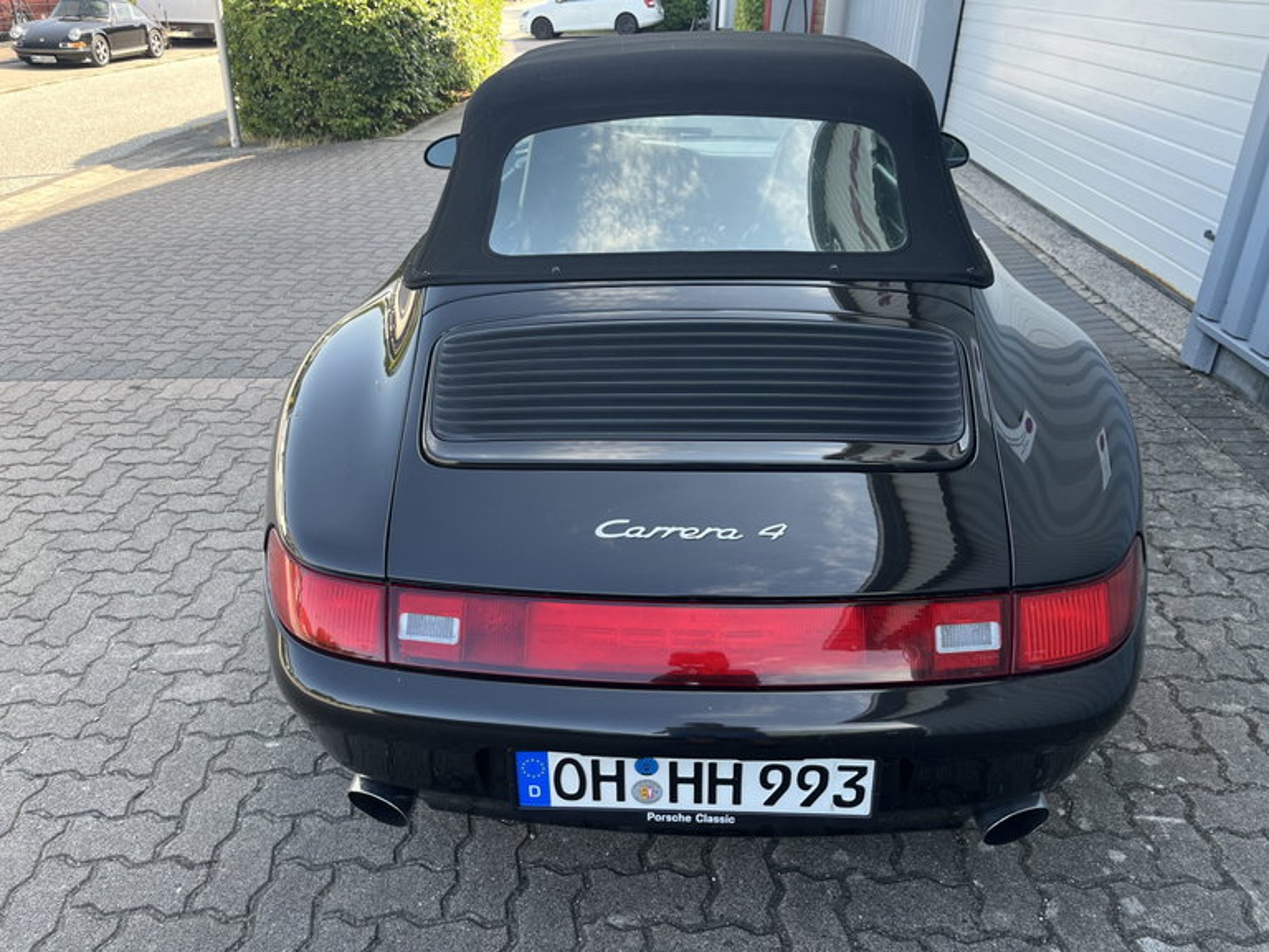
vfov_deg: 53.1
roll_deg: -1.6
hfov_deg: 67.3
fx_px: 953
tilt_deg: -25.8
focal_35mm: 26
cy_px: 476
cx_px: 634
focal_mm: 5.1
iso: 40
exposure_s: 1/273
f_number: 1.6
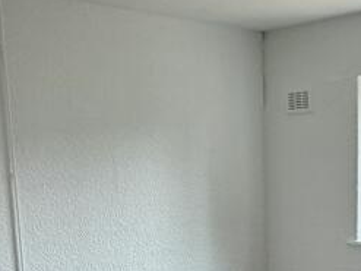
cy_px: 240
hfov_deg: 32.8
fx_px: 605
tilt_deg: -9.0
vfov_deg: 24.5
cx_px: 253
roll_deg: +1.8
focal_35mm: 58
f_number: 2.2
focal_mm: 2.22
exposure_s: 1/121
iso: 250
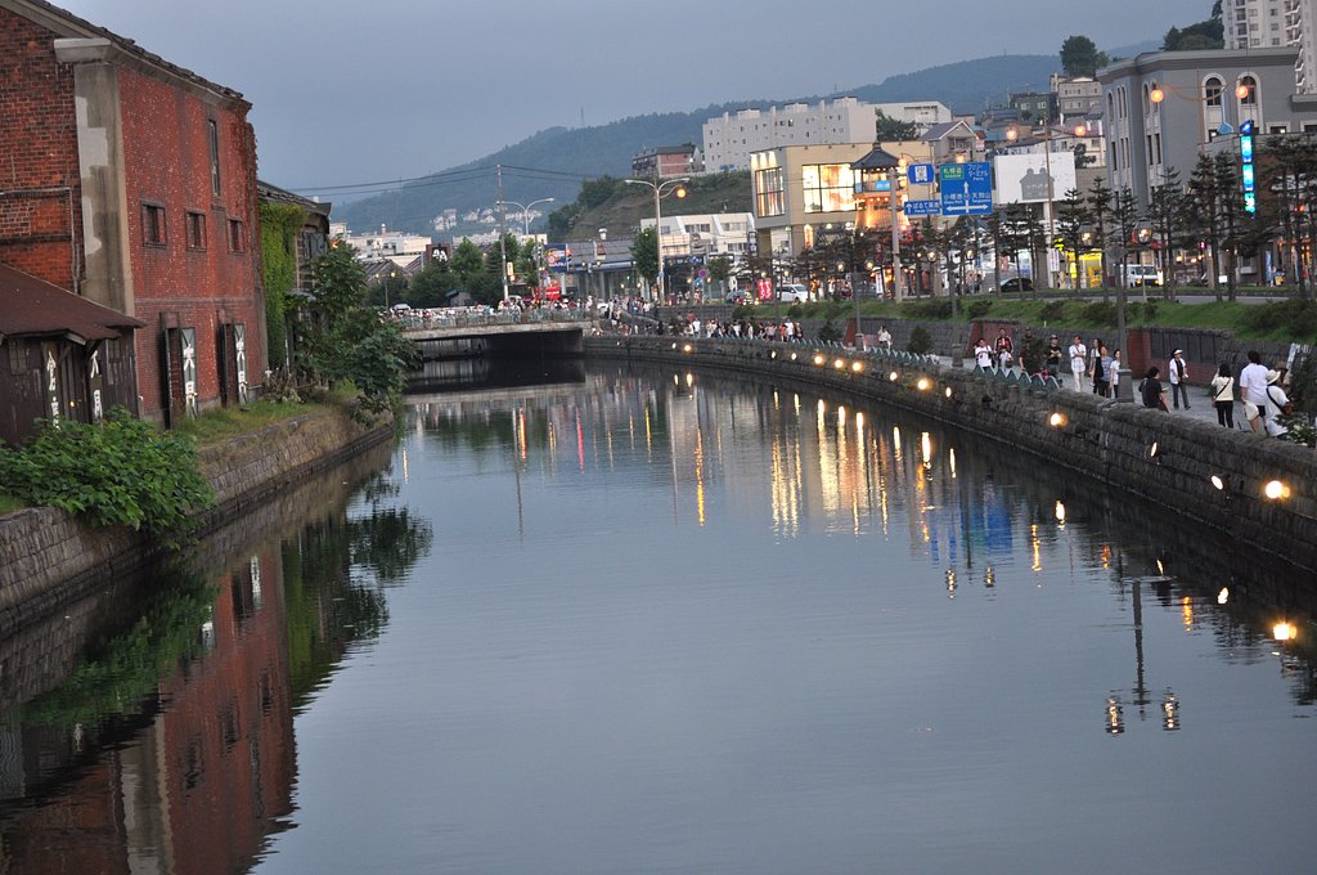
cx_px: 658
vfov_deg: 16.5
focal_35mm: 82
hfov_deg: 24.6
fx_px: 3014
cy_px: 438
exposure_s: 1/30
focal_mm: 55
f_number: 4
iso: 450
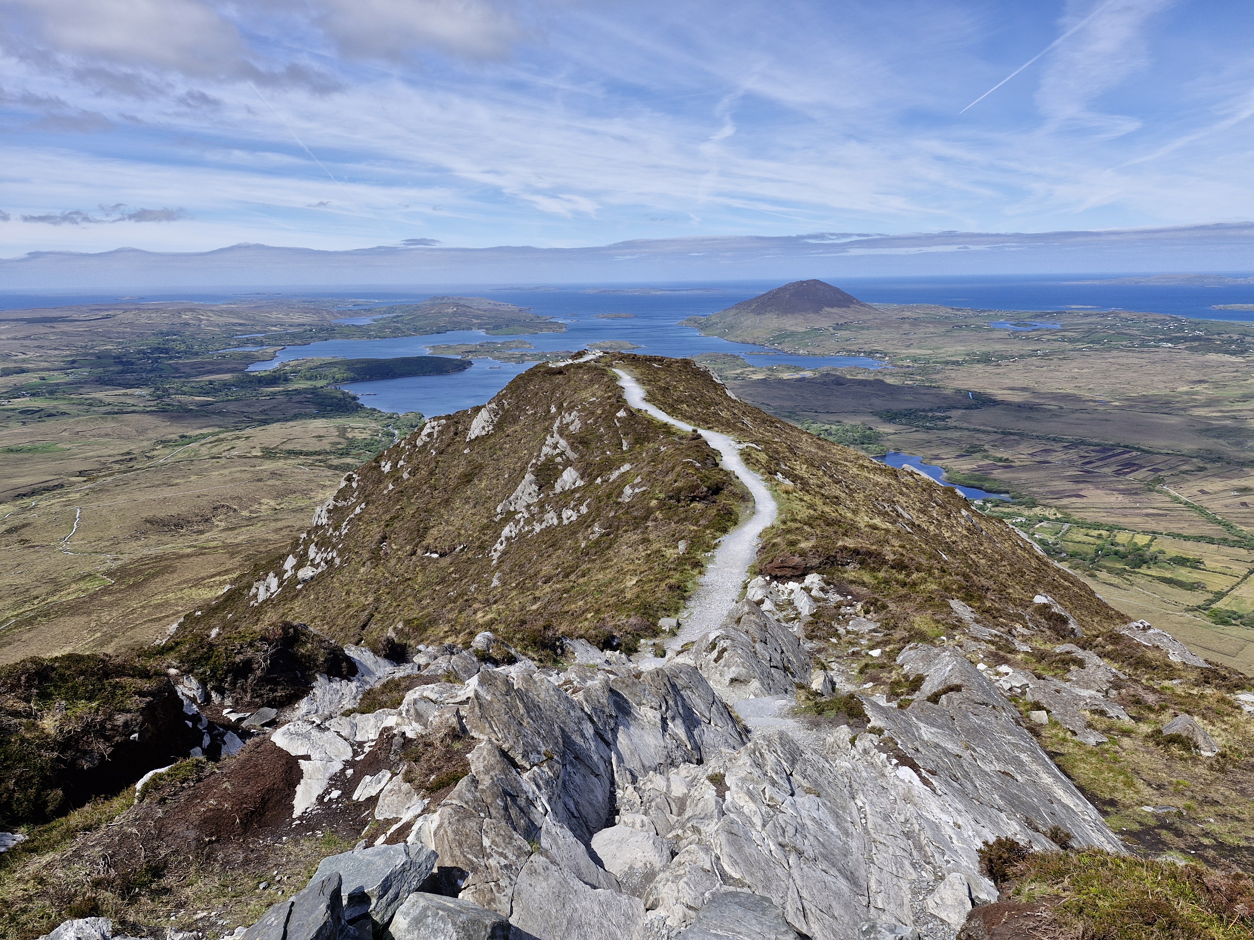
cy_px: 470
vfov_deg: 58.9
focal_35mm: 23
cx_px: 627
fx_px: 833
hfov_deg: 73.9
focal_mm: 5.54
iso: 50
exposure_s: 1/2448
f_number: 1.8
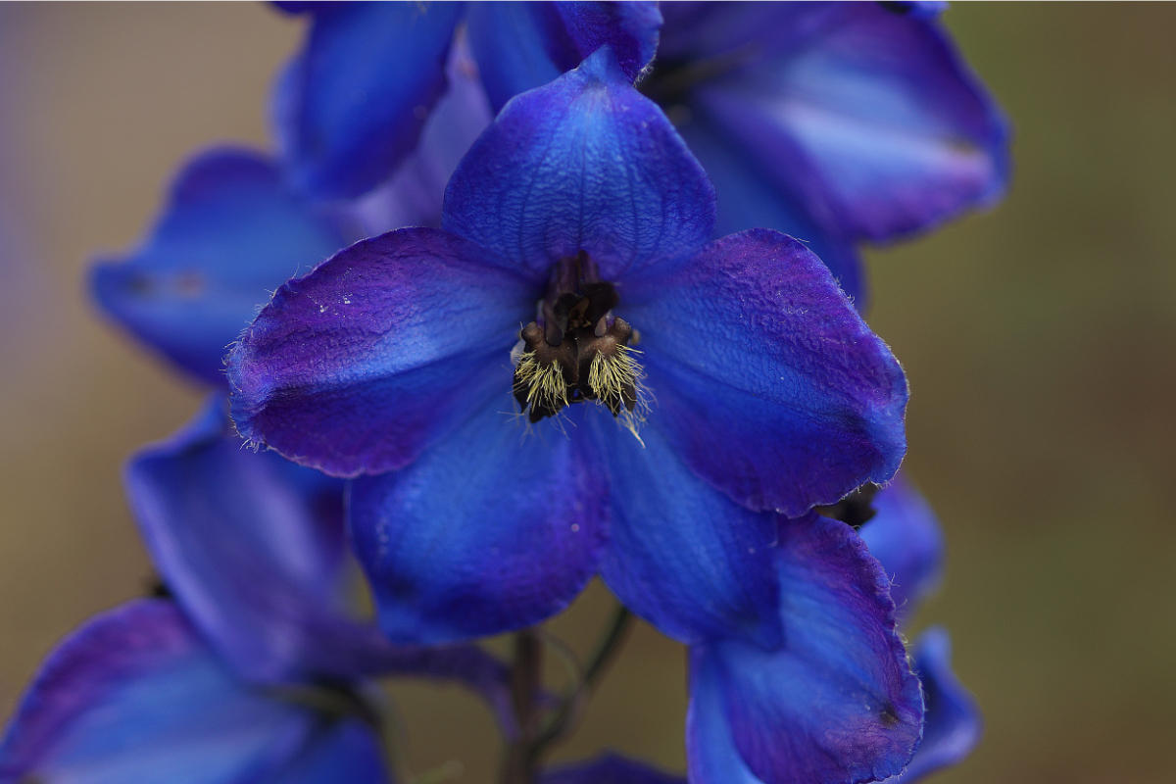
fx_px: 4900
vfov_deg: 9.1
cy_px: 392
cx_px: 588
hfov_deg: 13.7
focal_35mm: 150
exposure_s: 1/800
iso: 100
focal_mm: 100
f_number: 2.8
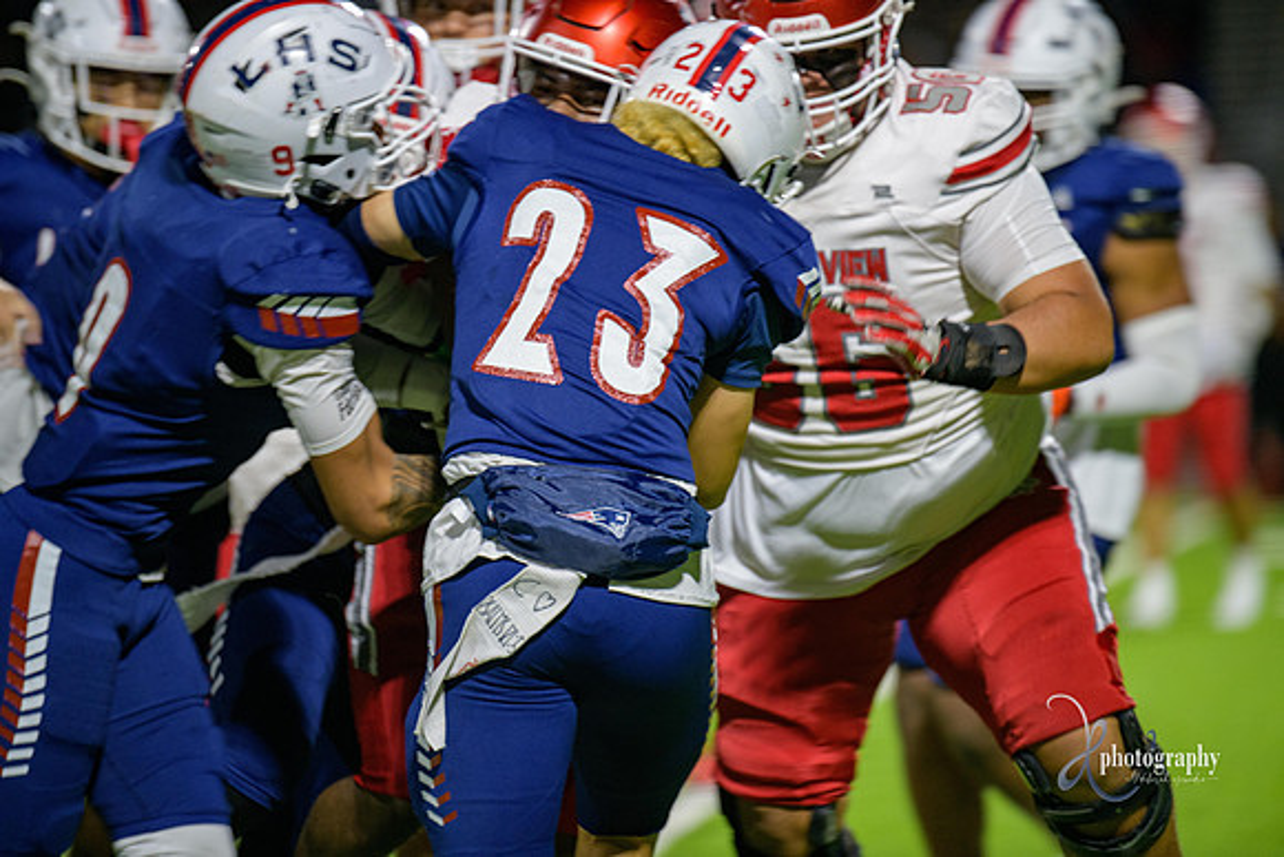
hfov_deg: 6.9
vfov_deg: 4.6
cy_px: 428
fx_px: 10702
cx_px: 642
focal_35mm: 300
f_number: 2.8
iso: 2000
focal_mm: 300
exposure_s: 1/250
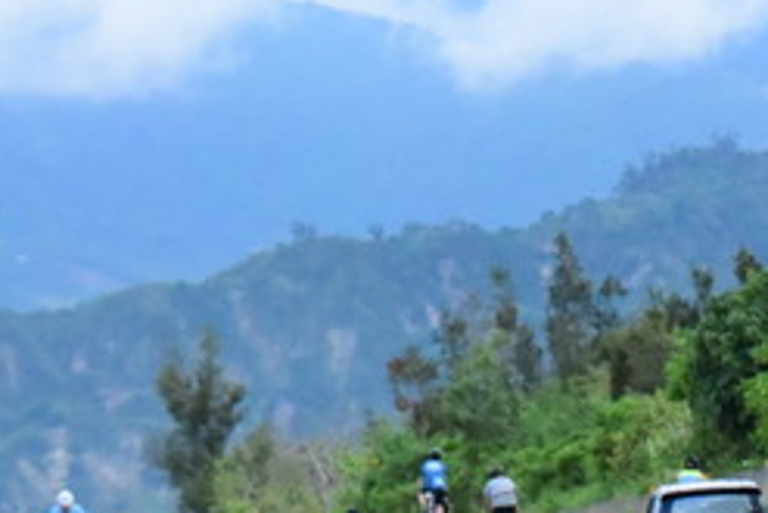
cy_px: 742
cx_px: 348
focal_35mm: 489
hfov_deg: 4.2
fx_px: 10438
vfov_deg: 2.8
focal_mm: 155
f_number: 10
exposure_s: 1/4000
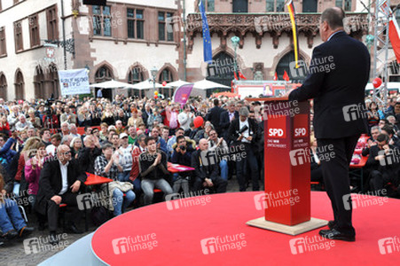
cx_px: 200
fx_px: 433
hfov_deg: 49.6
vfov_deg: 34.2
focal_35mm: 39
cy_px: 133
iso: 200
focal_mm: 26
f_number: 6.3
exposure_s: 1/160
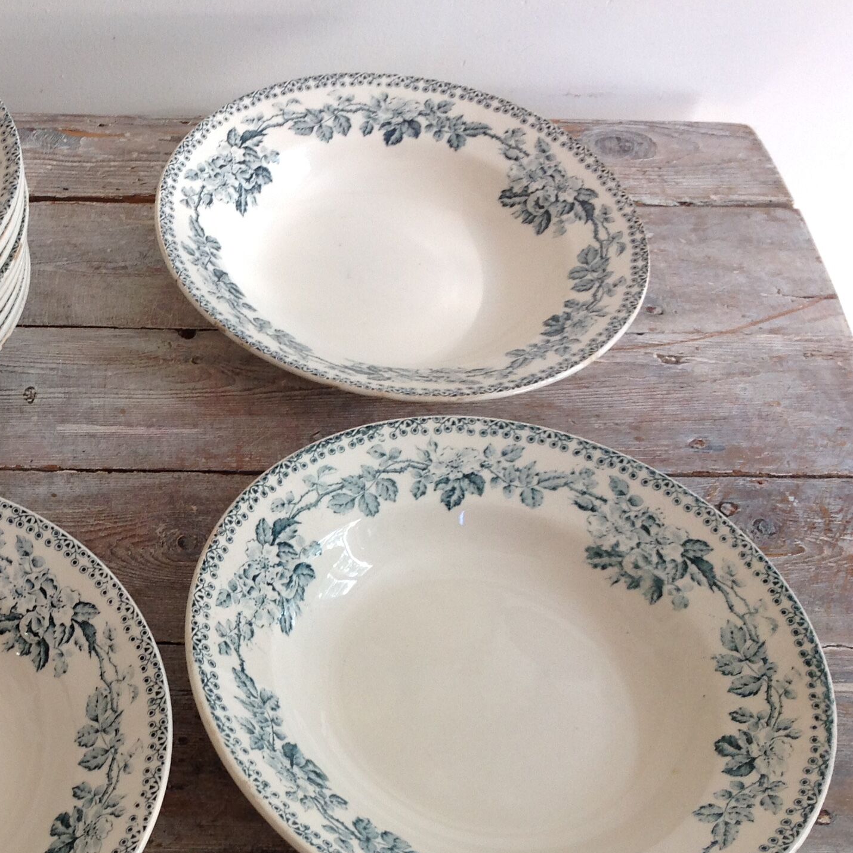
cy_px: 527
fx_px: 1561
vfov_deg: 30.4
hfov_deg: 29.5
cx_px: 110
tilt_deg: -50.0
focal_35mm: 56
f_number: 2.4
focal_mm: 4.28
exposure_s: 1/24
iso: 64
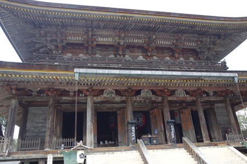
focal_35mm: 28
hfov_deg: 65.5
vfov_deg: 46.4
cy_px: 82
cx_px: 124
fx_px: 192
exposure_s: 1/100
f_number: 2.2
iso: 125
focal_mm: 10.4
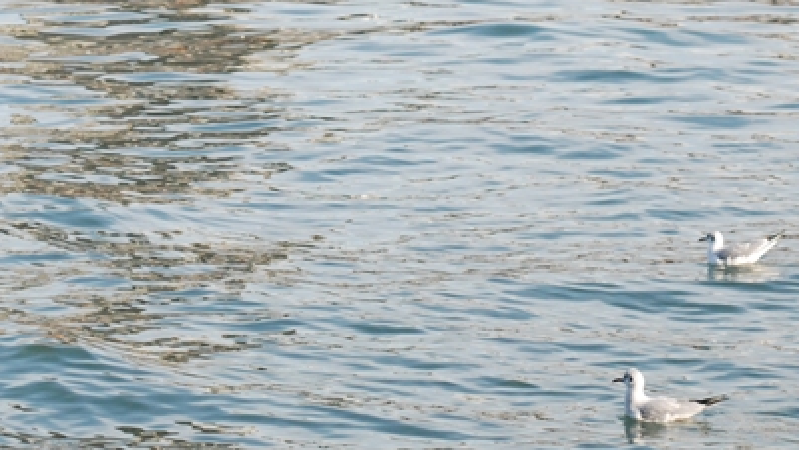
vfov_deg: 6.2
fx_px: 4154
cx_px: 275
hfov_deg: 11.0
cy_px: -75
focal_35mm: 196
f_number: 5.6
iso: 400
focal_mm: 50
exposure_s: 1/1250
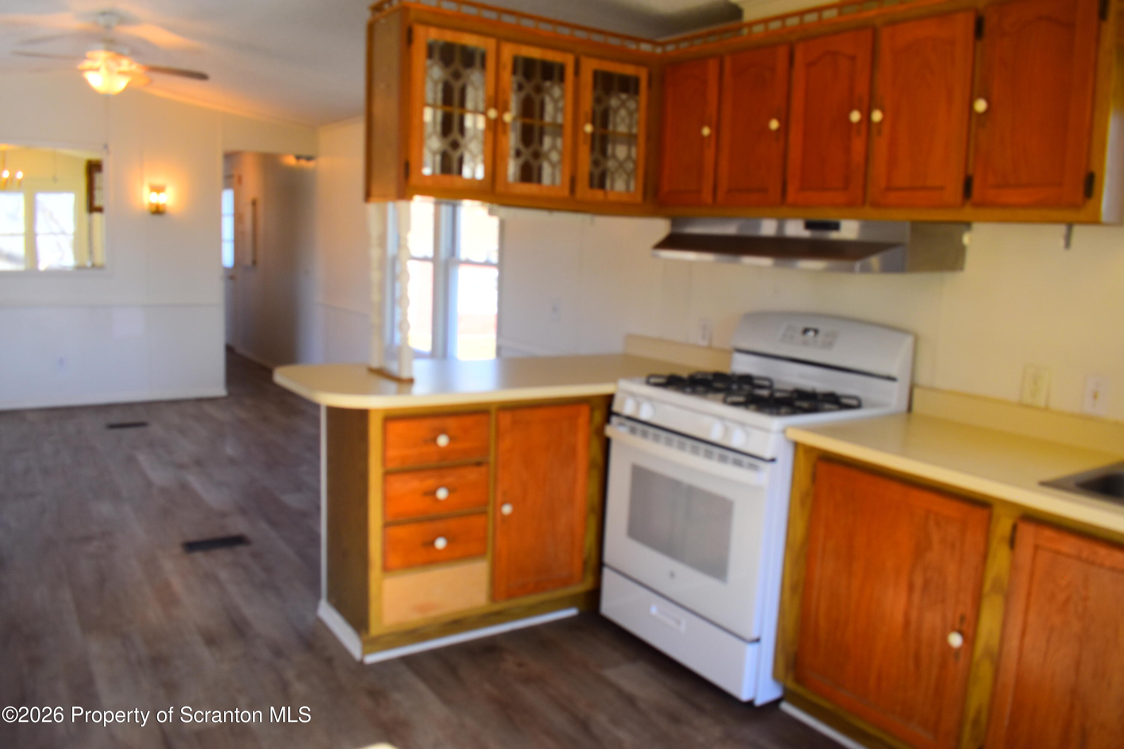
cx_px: 562
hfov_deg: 67.4
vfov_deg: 47.9
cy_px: 374
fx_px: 843
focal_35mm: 27
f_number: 5
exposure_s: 1/100
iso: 400
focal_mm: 18
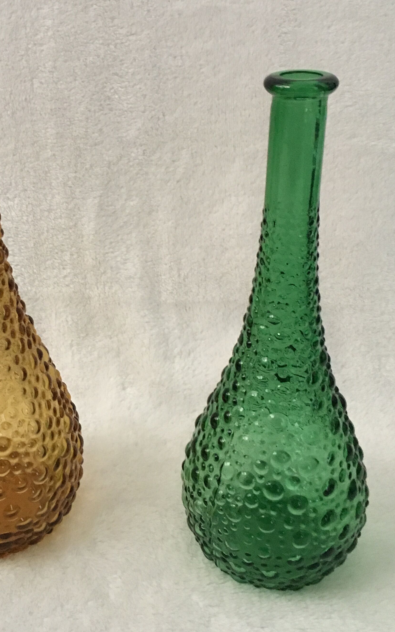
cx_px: 93
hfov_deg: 27.0
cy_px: 255
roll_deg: +1.6
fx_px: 810
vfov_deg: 42.5
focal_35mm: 47
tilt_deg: -22.7
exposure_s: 1/25
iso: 200
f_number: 2.2
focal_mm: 4.15
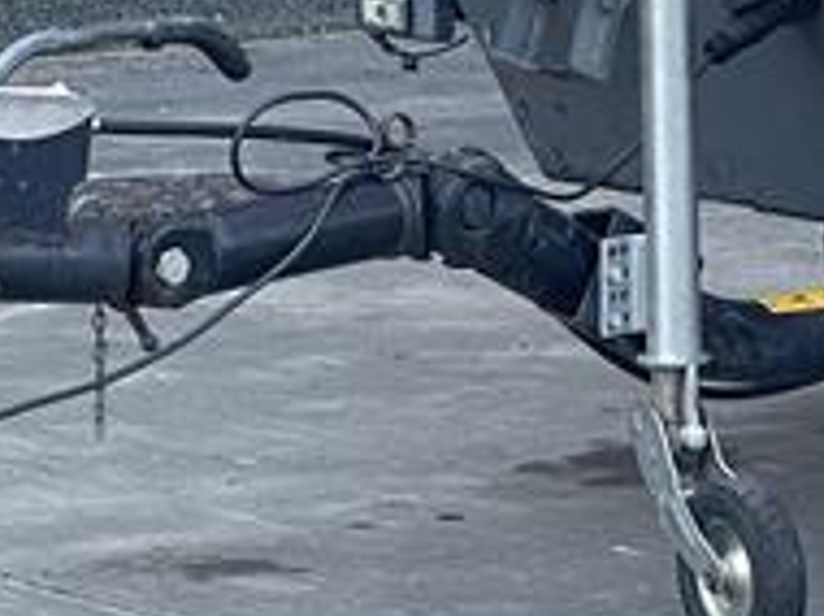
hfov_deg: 7.3
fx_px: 6419
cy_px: -182
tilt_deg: -5.0
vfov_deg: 5.5
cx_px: 984
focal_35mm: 270
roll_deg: -0.3
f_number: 2.2
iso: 40
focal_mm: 7.5
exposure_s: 1/99
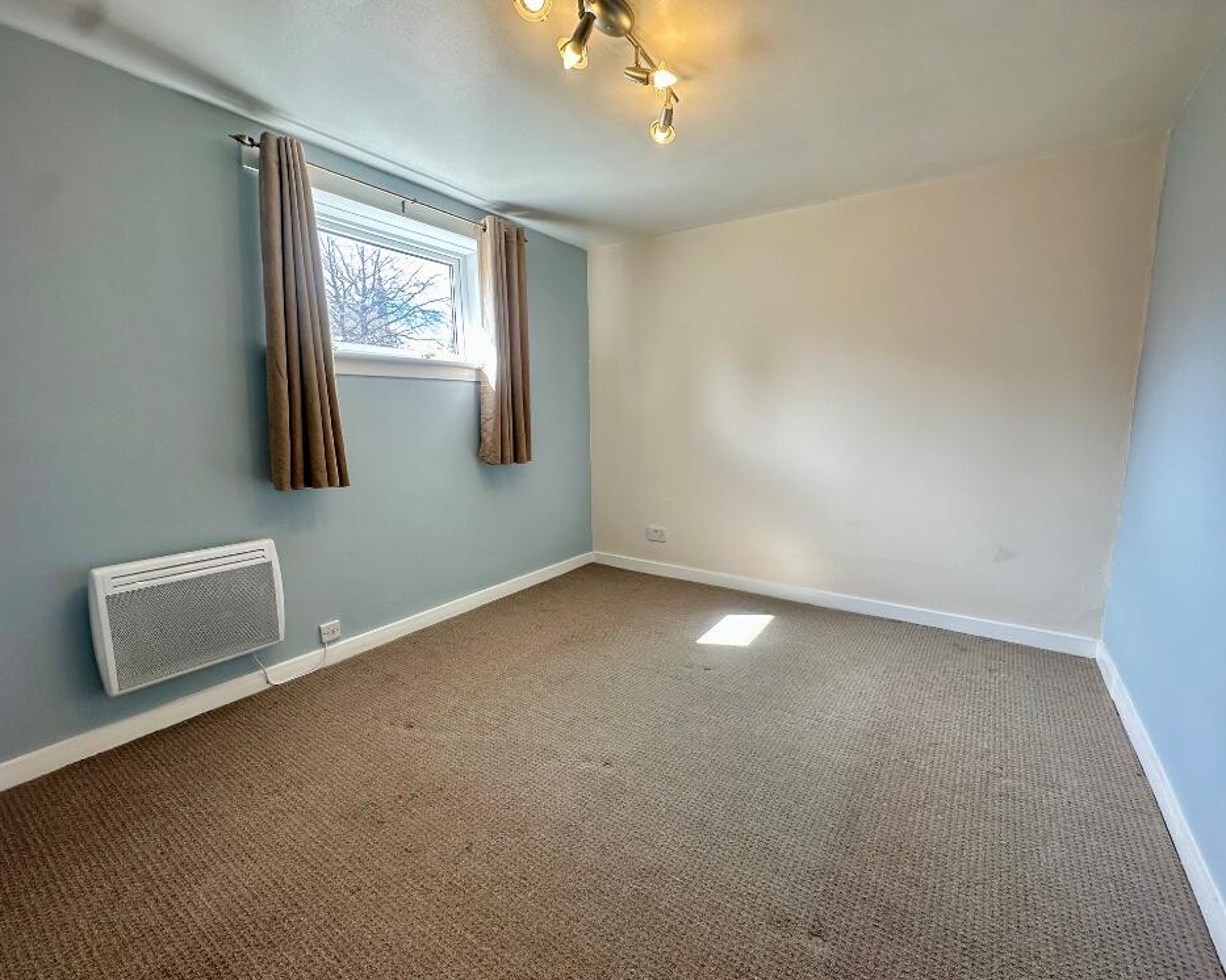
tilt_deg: -7.4
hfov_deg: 96.7
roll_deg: -0.4
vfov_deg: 84.0
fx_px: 544
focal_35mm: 15
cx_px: 645
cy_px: 486
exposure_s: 1/100
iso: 50
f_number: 2.2
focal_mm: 2.22
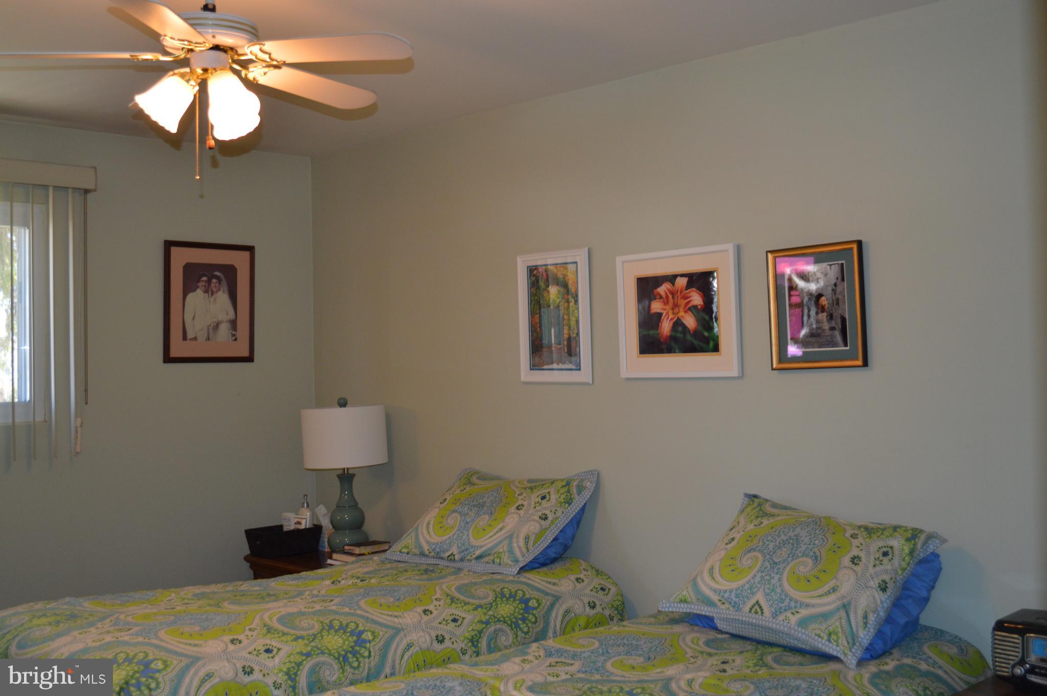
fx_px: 1133
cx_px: 524
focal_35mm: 39
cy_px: 348
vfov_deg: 34.1
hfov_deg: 49.6
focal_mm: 26
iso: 500
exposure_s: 1/60
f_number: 4.2
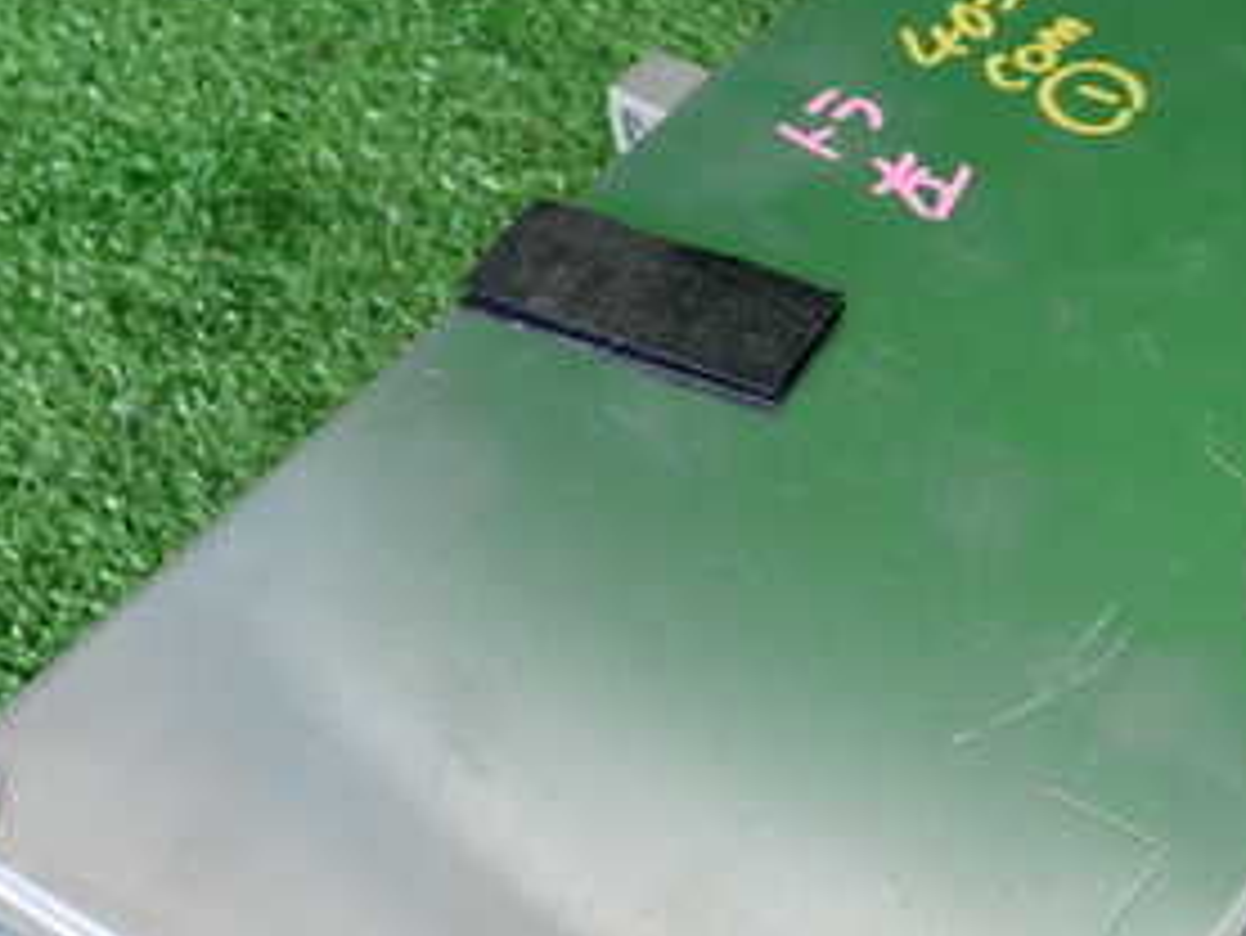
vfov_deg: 22.5
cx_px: 1008
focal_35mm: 65
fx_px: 2341
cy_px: 626
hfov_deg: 29.1
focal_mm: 5.4
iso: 200
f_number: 2.3
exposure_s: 1/80
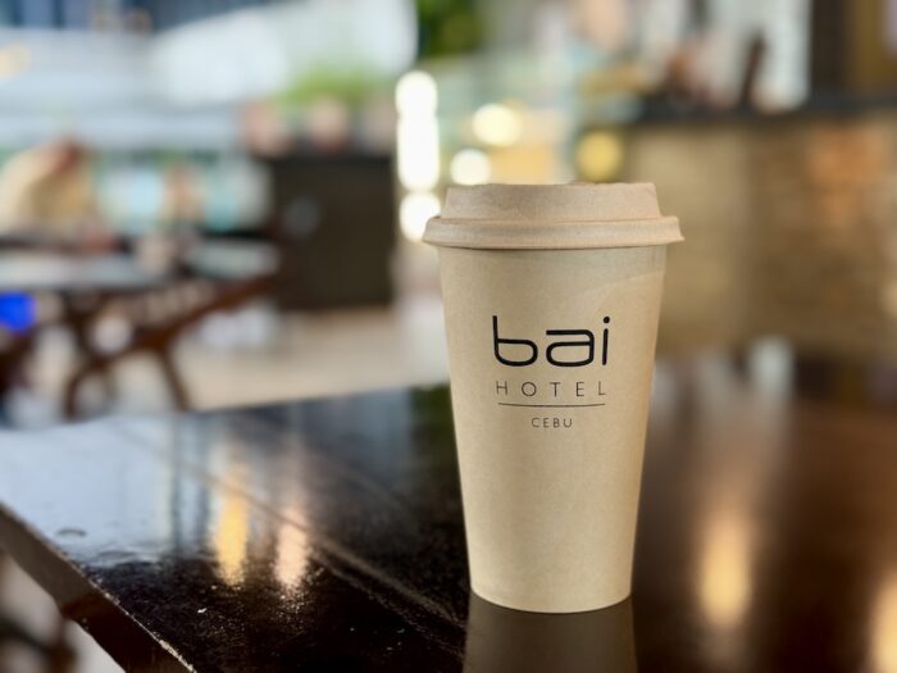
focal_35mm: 48
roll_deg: +1.7
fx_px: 1244
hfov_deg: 39.7
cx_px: 448
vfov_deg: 30.3
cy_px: 336
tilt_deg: -7.4
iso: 125
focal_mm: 6.76
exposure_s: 1/60
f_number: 1.78
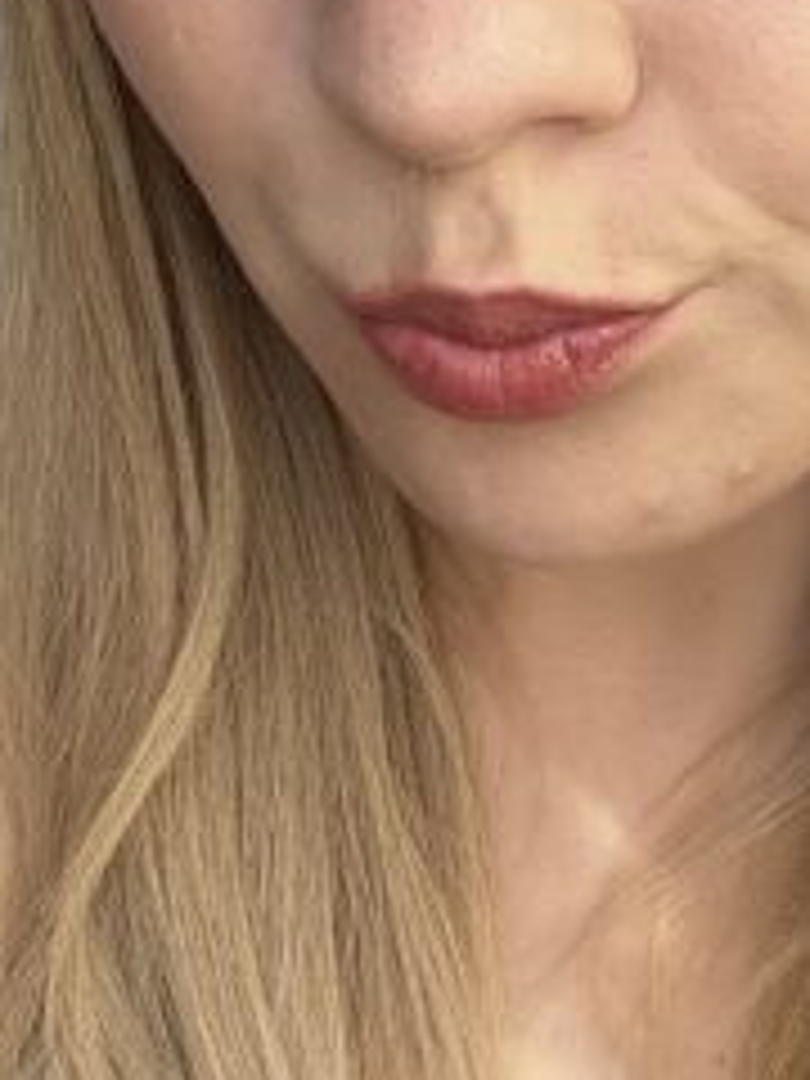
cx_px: 580
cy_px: 706
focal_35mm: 75
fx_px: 2340
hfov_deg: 19.5
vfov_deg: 25.9
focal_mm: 2.71
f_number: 2.2
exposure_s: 1/121
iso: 40
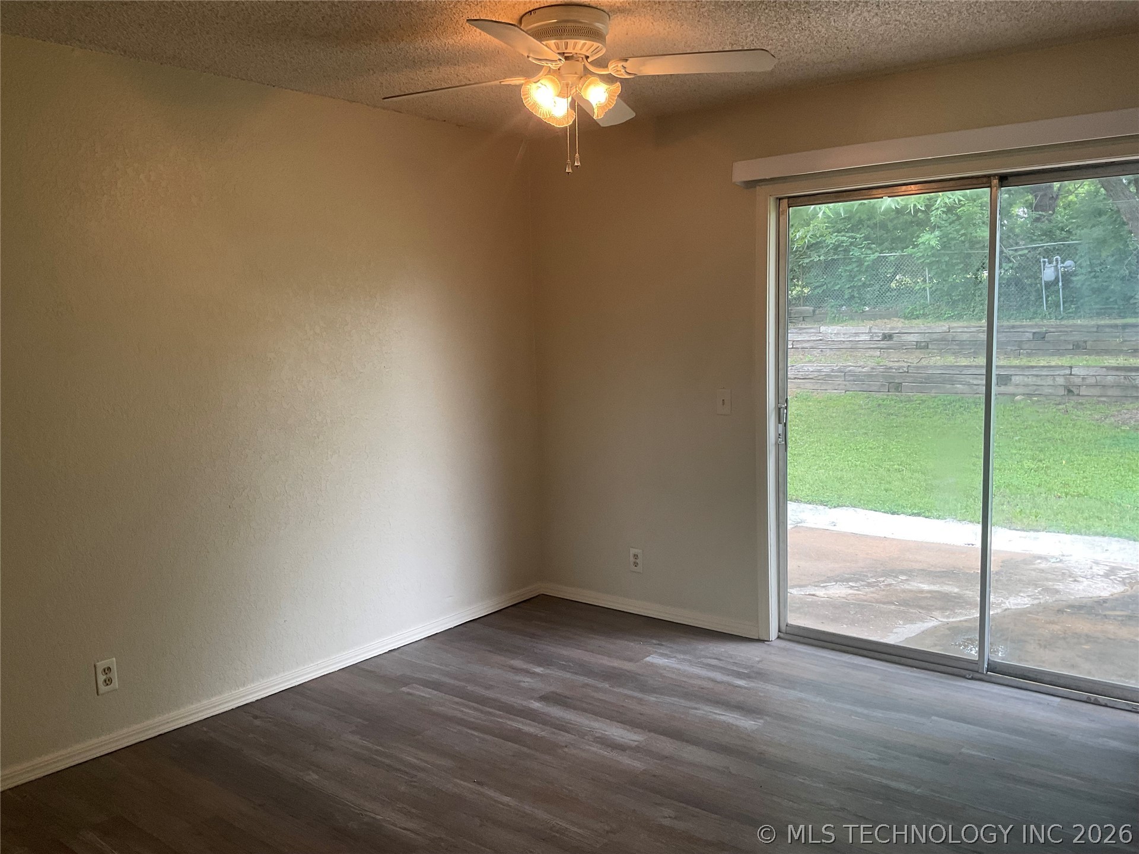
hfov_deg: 61.7
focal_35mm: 29
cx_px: 570
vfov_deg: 48.2
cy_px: 427
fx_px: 954
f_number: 1.8
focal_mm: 3
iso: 50
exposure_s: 1/60
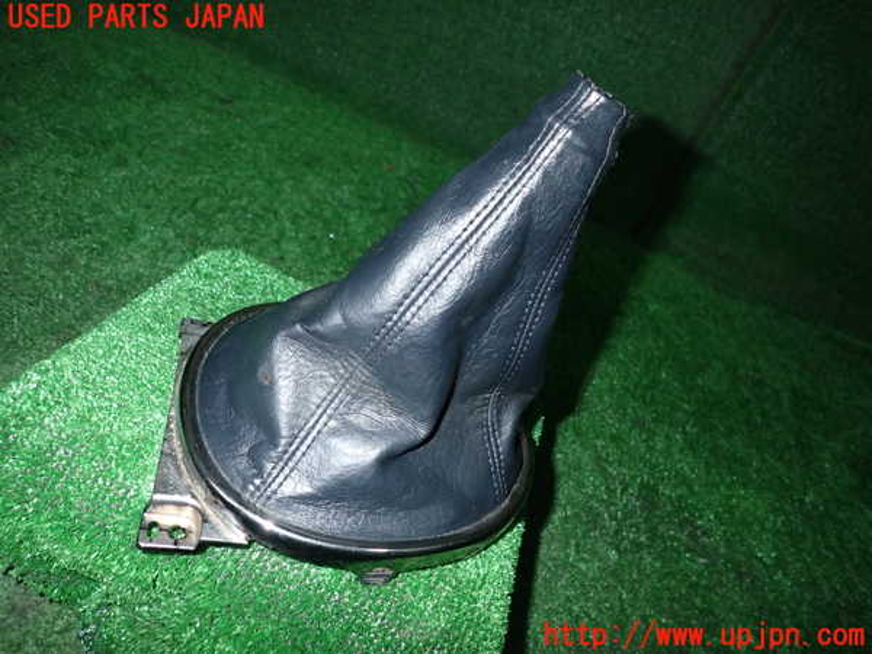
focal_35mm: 25
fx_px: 630
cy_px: 327
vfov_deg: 54.9
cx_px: 436
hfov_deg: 69.4
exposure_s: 1/30
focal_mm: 4.5
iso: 500
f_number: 5.6
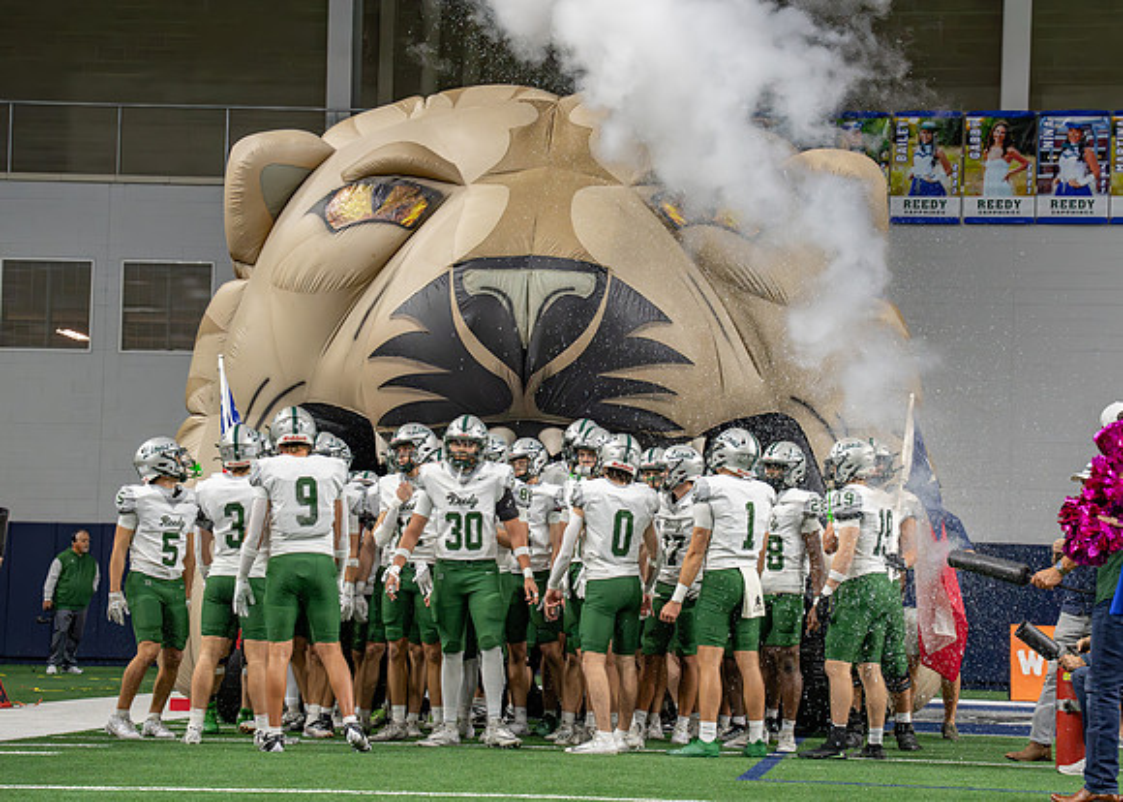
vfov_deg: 15.6
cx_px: 621
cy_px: 428
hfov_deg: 21.7
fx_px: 2928
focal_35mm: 92
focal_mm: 70
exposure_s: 1/1000
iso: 5000
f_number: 4
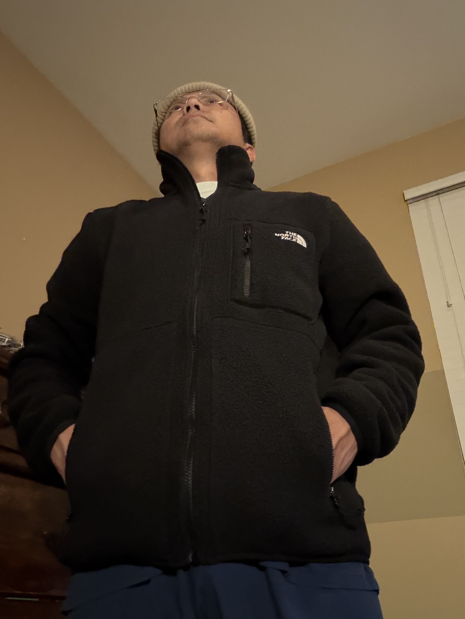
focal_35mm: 30
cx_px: 232
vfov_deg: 60.0
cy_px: 310
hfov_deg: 46.8
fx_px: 537
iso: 800
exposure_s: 1/15
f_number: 1.9
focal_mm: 2.7
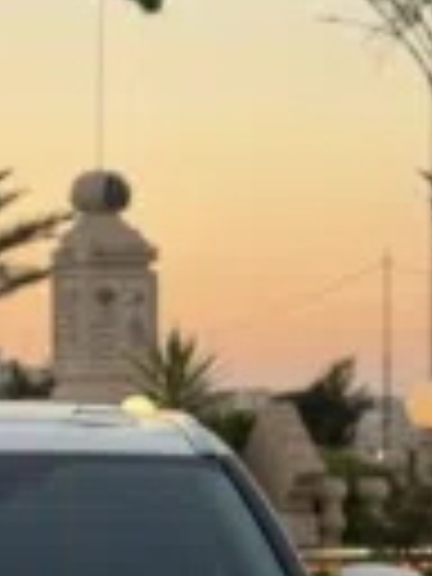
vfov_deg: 13.1
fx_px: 2496
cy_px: 490
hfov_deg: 9.8
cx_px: 27
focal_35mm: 150
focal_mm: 6.76
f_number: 1.78
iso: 100
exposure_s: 1/141
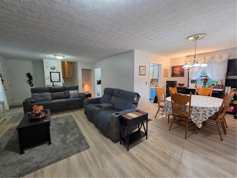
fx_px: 89
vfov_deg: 89.9
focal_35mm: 13
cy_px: 89
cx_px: 118
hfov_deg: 106.2
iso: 200
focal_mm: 2.2
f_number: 1.9
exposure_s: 1/60
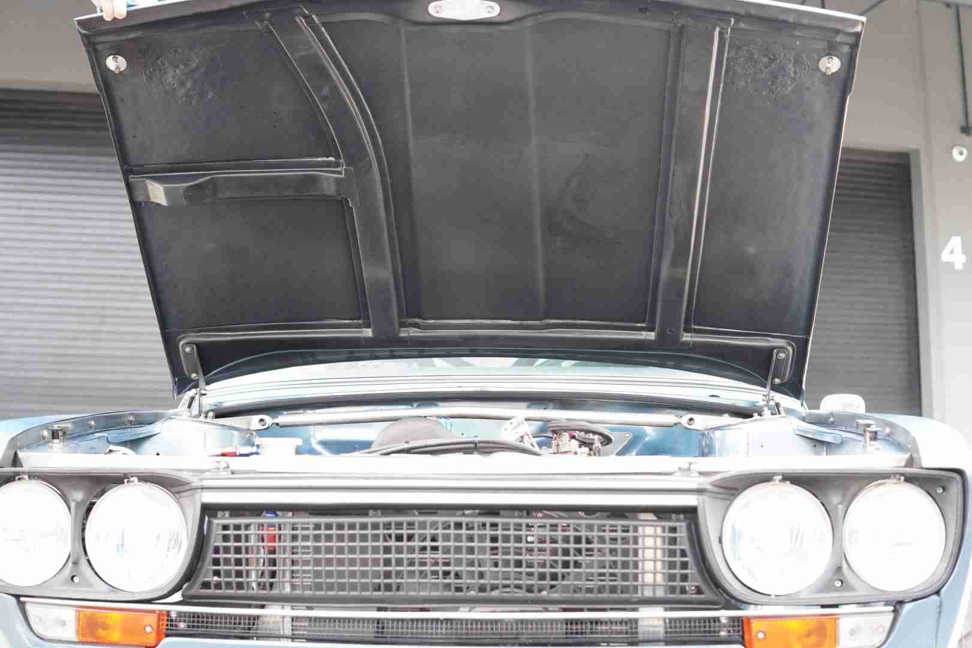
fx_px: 1215
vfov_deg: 29.9
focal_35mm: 45
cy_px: 324
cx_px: 486
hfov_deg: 43.6
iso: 1600
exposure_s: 1/160
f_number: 3.2
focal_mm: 30
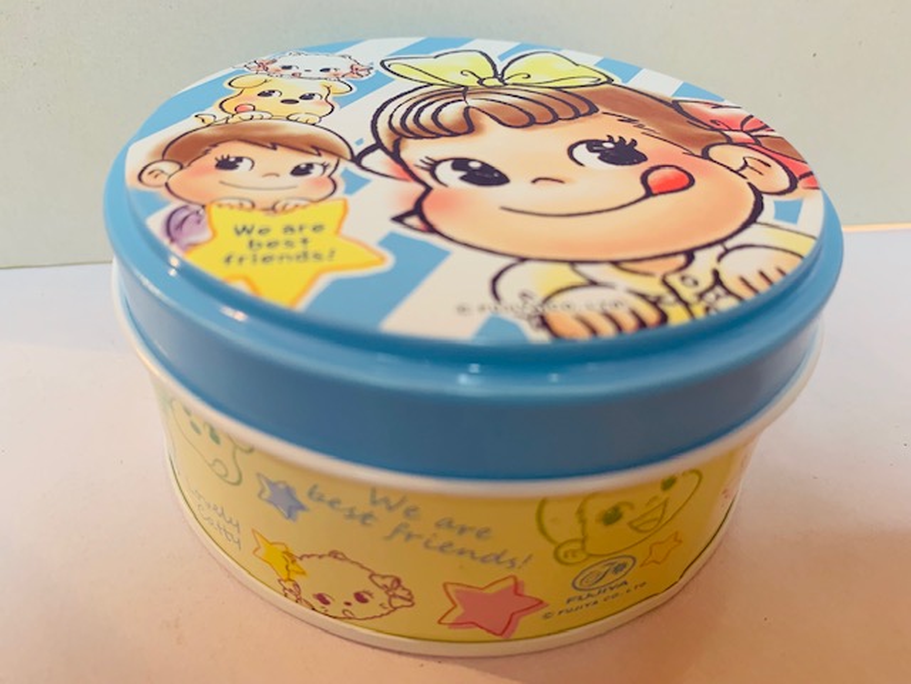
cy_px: 342
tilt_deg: -37.2
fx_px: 684
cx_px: 456
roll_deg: -3.7
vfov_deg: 53.1
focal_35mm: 26
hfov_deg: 67.3
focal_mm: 4.25
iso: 125
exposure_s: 1/50
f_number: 1.8
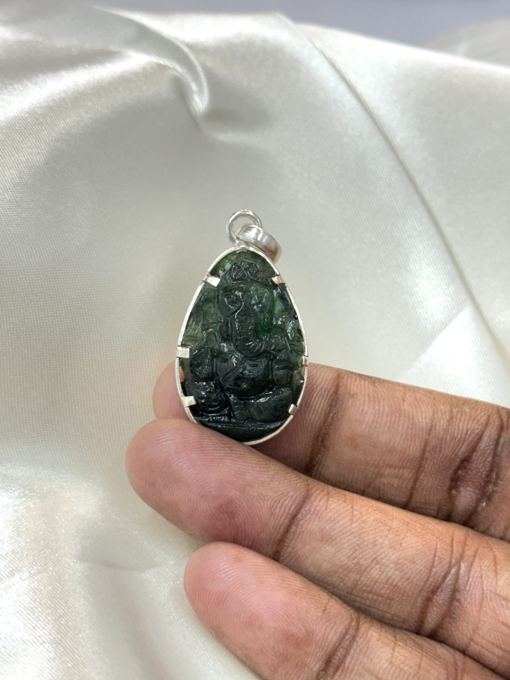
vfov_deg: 39.7
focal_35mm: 48
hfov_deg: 30.3
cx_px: 255
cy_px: 340
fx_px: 943
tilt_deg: -49.4
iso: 125
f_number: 1.78
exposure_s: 1/100
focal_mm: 6.76
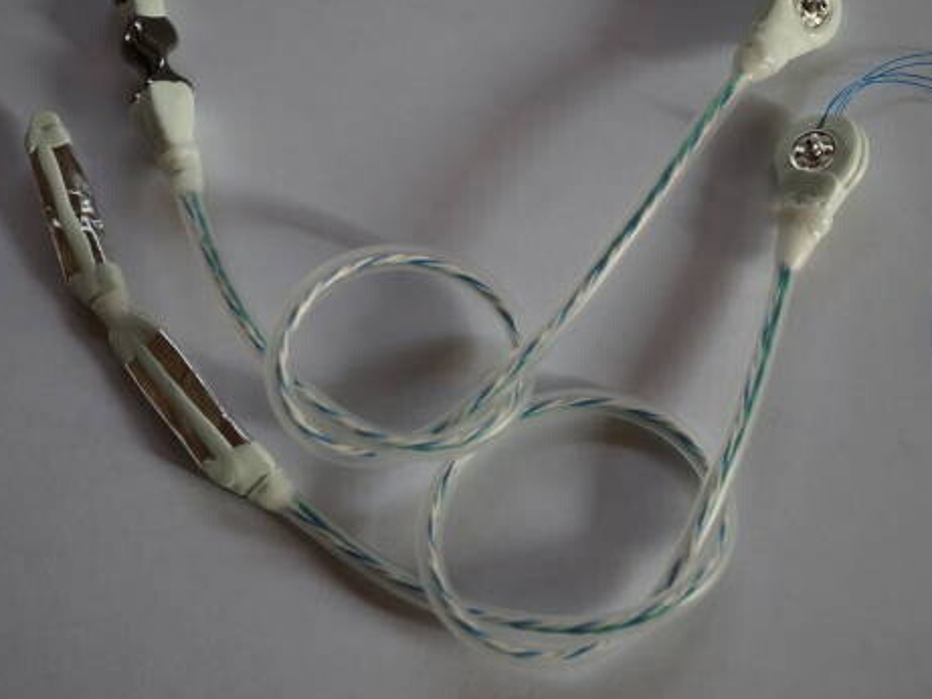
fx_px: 1616
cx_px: 461
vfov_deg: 24.4
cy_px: 276
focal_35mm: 60
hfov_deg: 32.2
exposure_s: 1/60
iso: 640
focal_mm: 30
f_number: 4
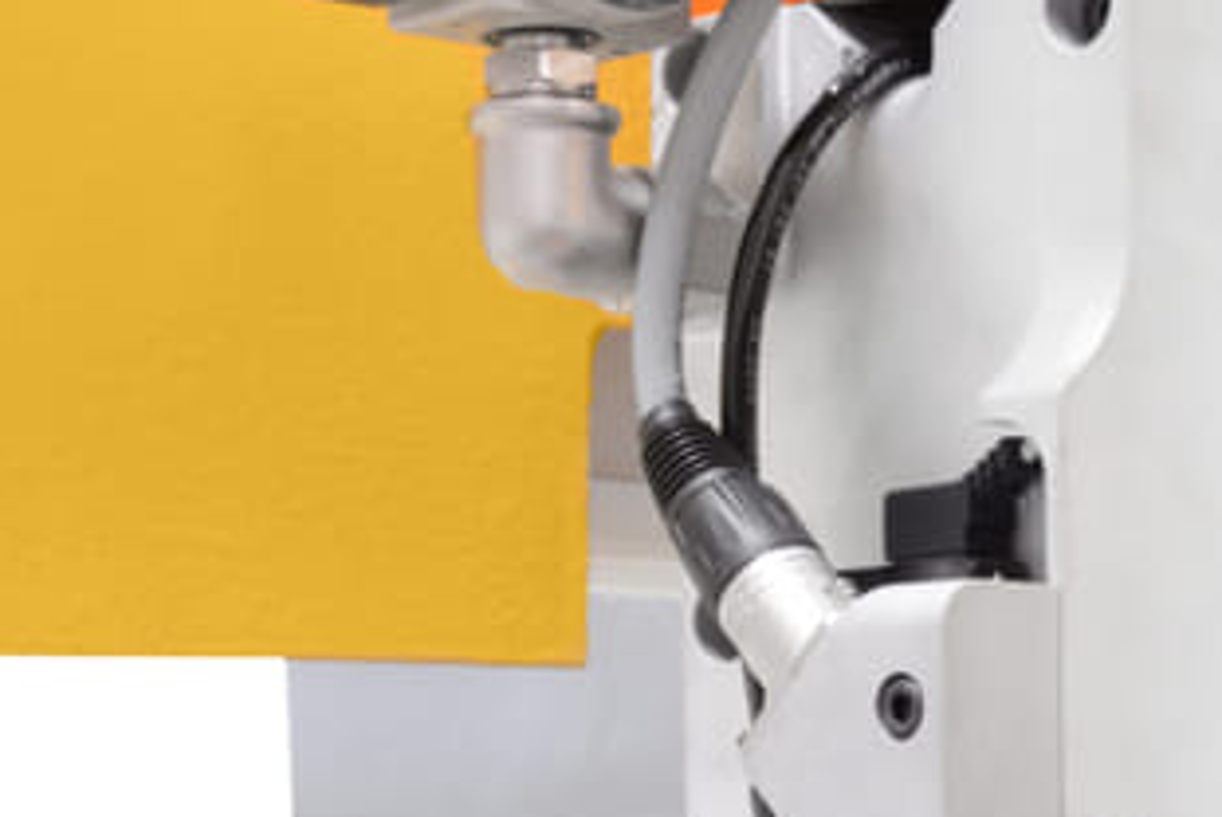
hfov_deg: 15.1
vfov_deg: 10.0
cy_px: 994
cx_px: 1010
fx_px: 4587
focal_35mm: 135
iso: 200
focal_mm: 42
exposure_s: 2
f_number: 22
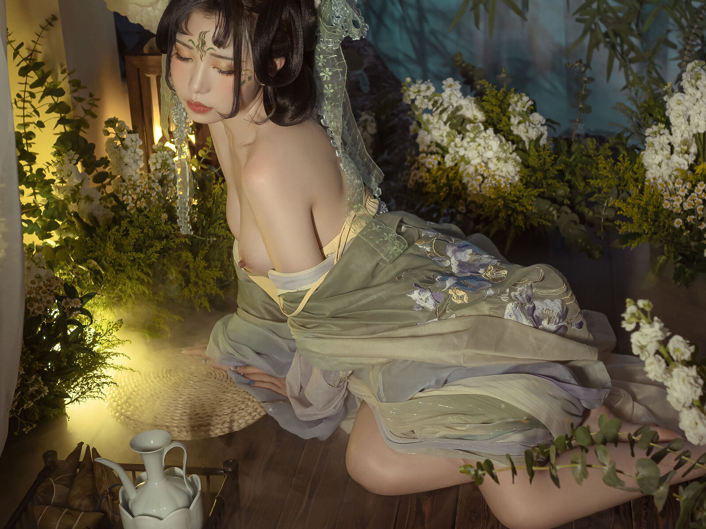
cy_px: 240
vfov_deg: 25.7
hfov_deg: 33.6
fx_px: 1163
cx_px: 431
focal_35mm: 57
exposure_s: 1/40
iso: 640
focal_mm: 35
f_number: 3.5
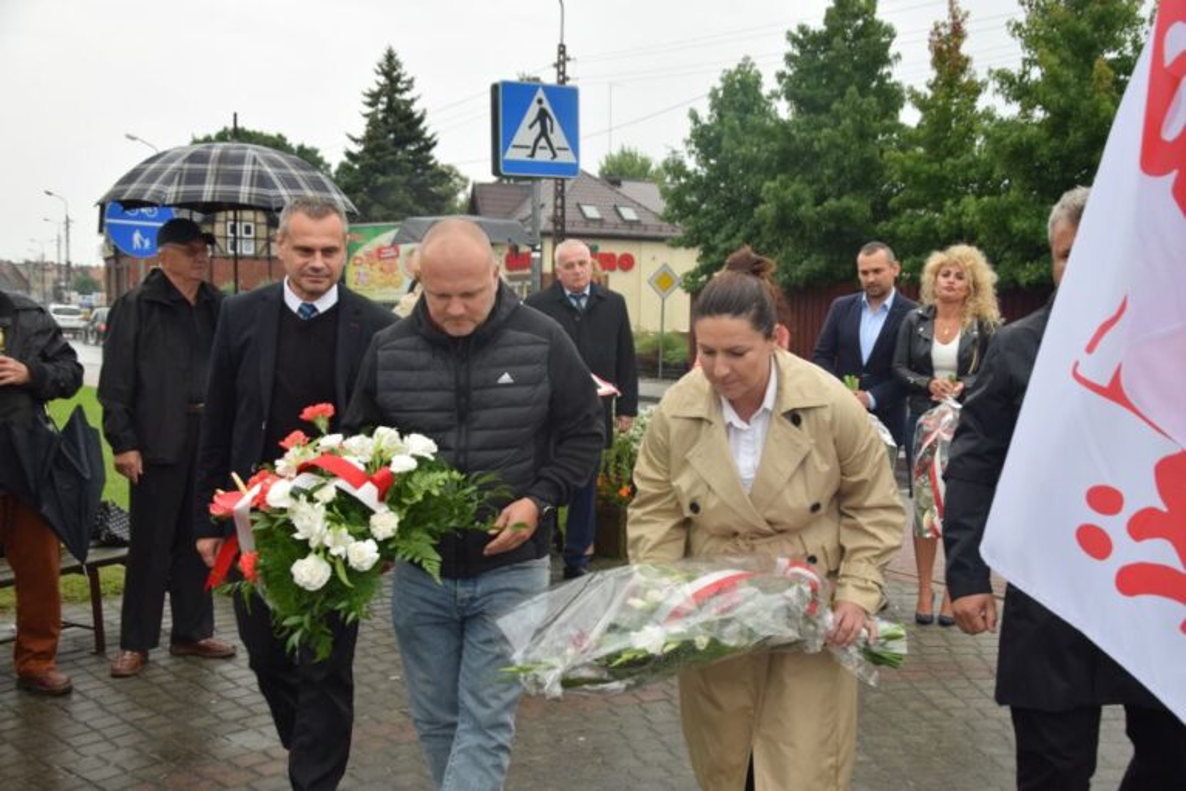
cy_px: 396
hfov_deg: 49.6
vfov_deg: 34.2
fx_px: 1285
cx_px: 593
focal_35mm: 39
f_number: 5.6
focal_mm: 26
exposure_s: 1/125
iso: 400
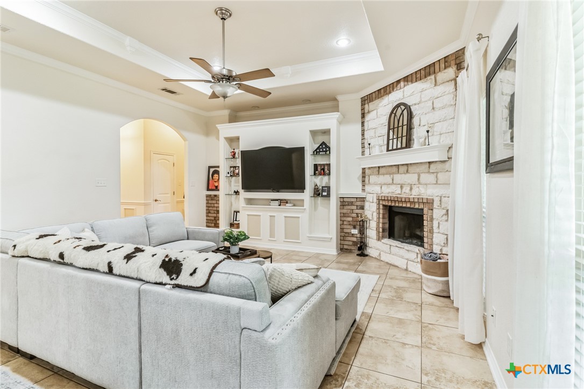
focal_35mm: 17
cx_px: 292
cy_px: 194
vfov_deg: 70.4
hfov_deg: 93.3
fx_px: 276
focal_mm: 17
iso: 400
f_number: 8
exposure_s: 1/10
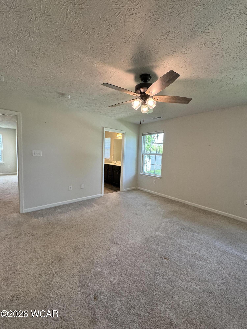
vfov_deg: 102.1
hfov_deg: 85.7
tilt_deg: -2.7
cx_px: 124
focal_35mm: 14
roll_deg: -1.5
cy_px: 164
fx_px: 133
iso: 160
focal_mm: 2.22
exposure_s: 1/120
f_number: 2.2
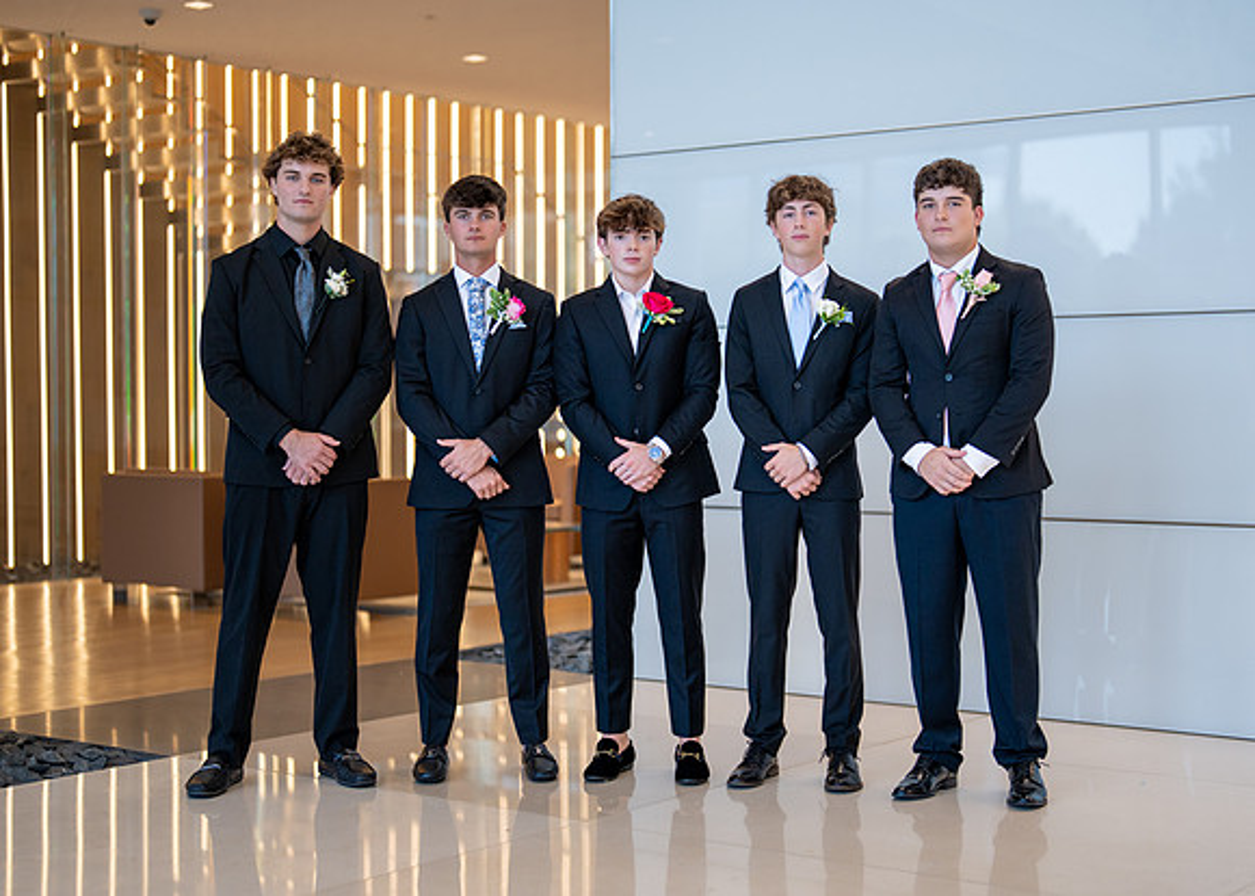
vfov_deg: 24.3
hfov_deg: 33.6
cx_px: 674
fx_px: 2077
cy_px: 431
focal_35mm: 58
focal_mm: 50
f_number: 1.2
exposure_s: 1/1000
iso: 400
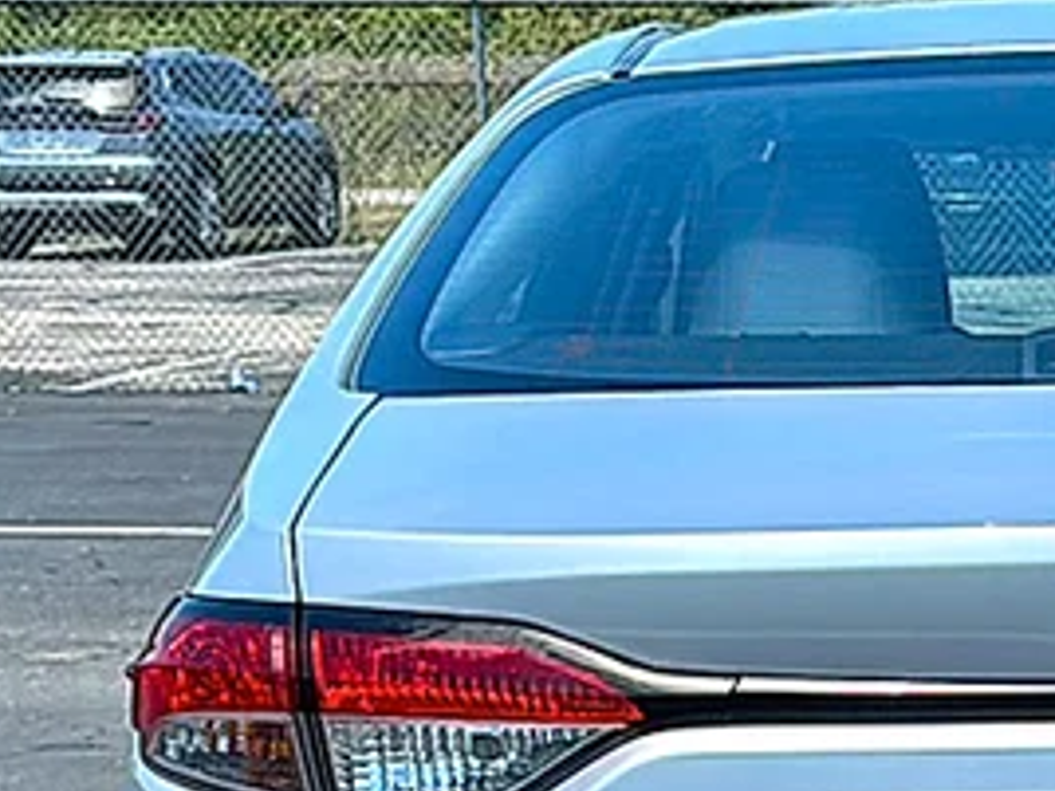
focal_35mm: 102
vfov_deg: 14.1
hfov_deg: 18.4
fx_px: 3109
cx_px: 1228
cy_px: 919
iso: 80
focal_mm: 6.86
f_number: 1.78
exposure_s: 1/3745
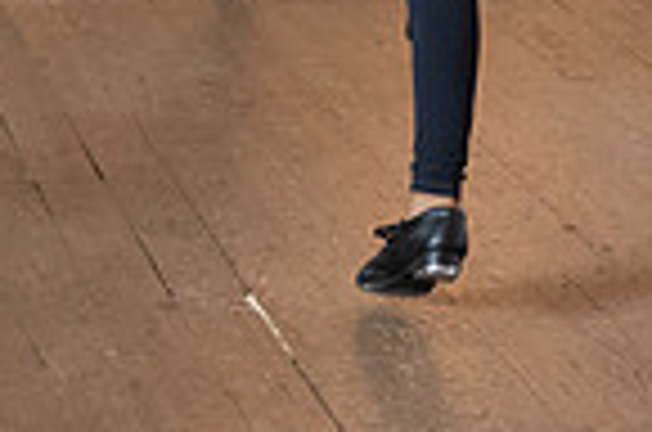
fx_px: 3271
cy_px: -277
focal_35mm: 181
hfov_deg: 11.4
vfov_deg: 7.4
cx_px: 393
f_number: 4
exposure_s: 1/200
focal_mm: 42
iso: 1600
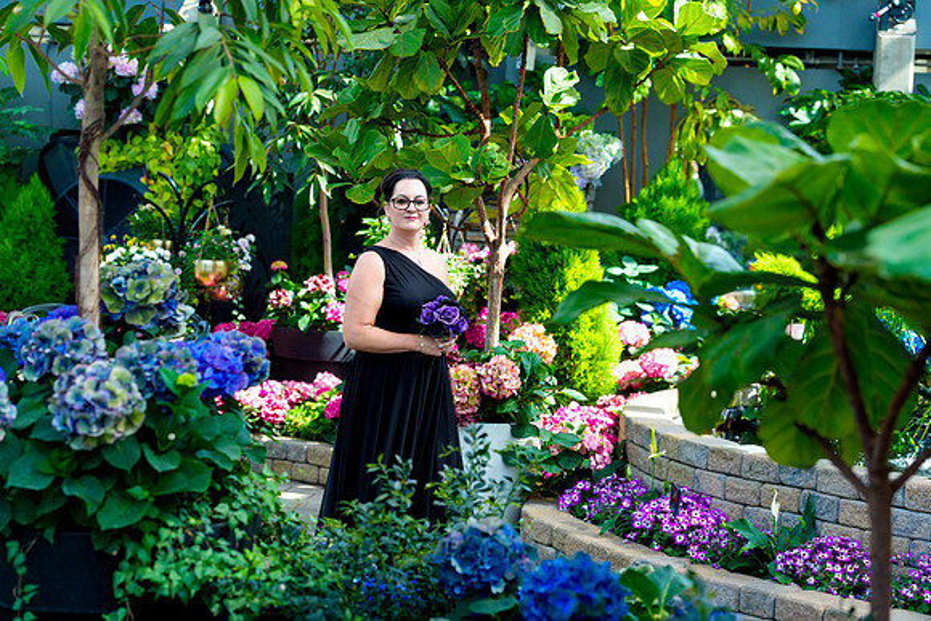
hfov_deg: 30.5
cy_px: 310
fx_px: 1707
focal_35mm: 66
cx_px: 466
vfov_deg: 20.6
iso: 640
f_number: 3.2
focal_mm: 66
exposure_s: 1/2500
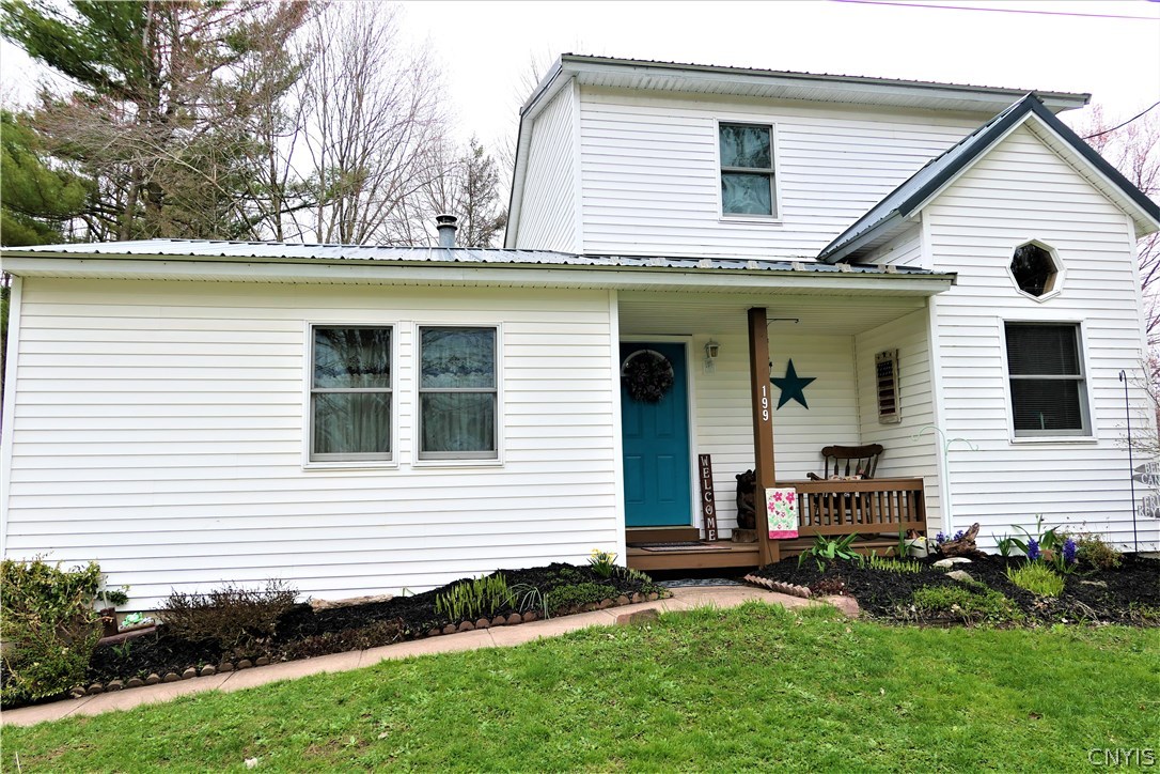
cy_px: 387
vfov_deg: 53.1
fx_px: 773
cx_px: 580
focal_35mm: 24
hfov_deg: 73.7
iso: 125
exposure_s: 1/320
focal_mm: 8.8
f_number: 2.8
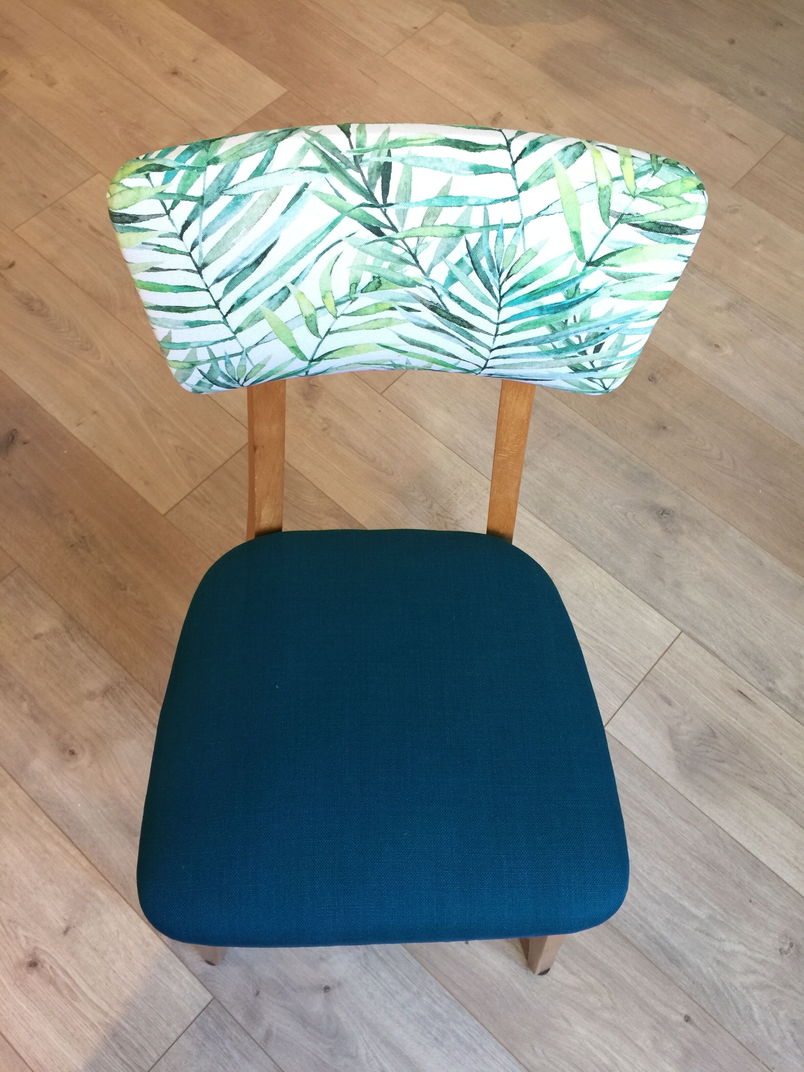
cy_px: 536
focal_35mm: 29
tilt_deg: -63.1
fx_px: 898
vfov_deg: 61.7
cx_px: 402
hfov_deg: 48.2
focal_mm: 4.15
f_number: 2.2
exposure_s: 1/17
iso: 64
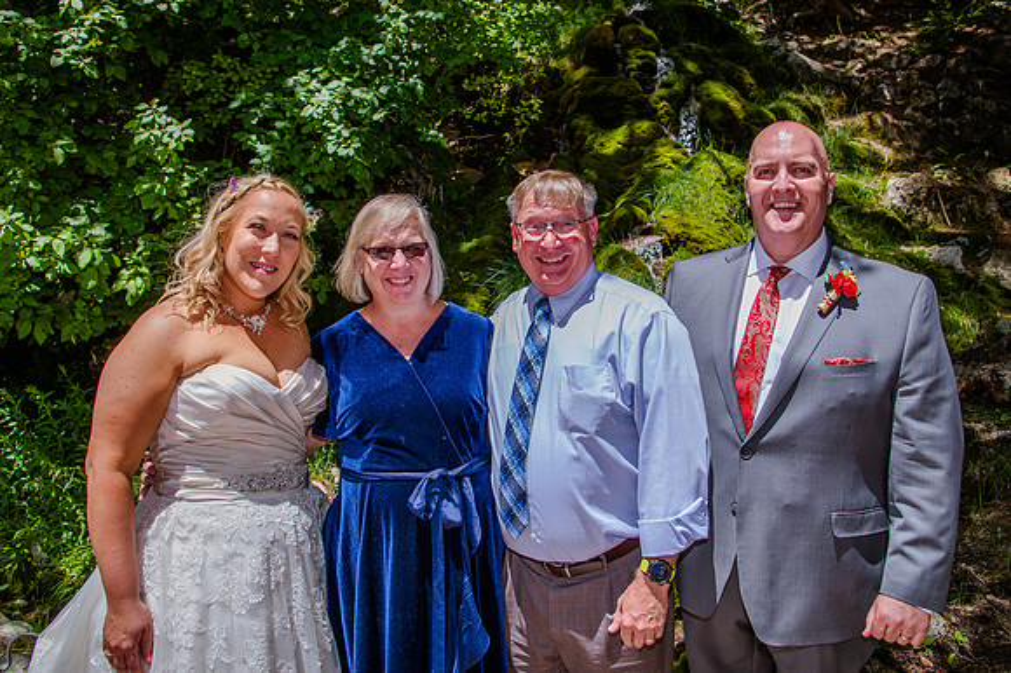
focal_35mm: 28
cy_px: 286
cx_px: 506
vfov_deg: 46.8
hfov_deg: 66.2
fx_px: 775
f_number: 6.3
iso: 320
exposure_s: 1/800
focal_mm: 24
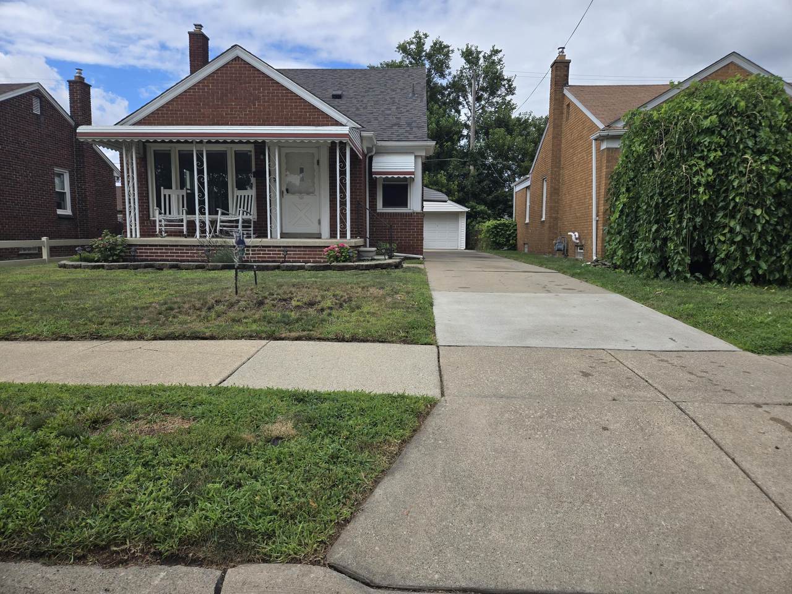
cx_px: 396
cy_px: 297
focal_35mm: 23
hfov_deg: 73.9
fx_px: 526
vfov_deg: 58.9
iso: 25
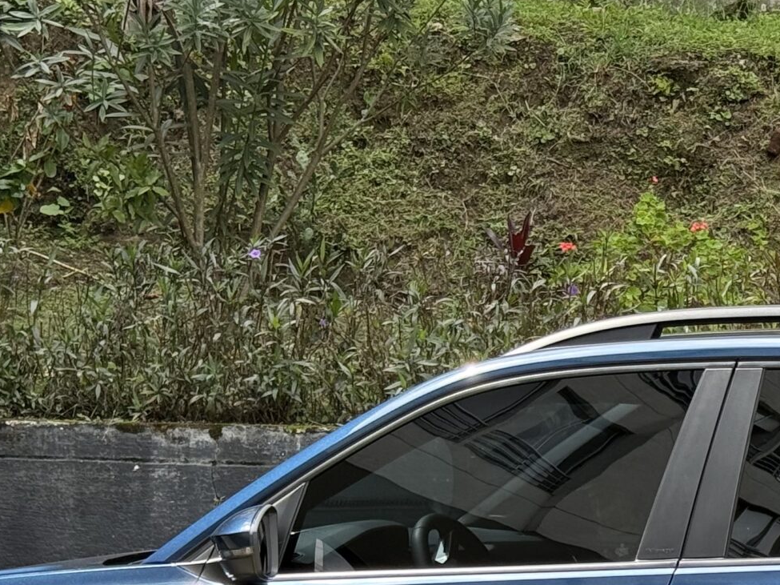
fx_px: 2839
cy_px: 765
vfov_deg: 11.4
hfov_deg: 15.4
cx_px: 734
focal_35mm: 126
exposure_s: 1/928
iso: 64
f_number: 1.78
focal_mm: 6.76
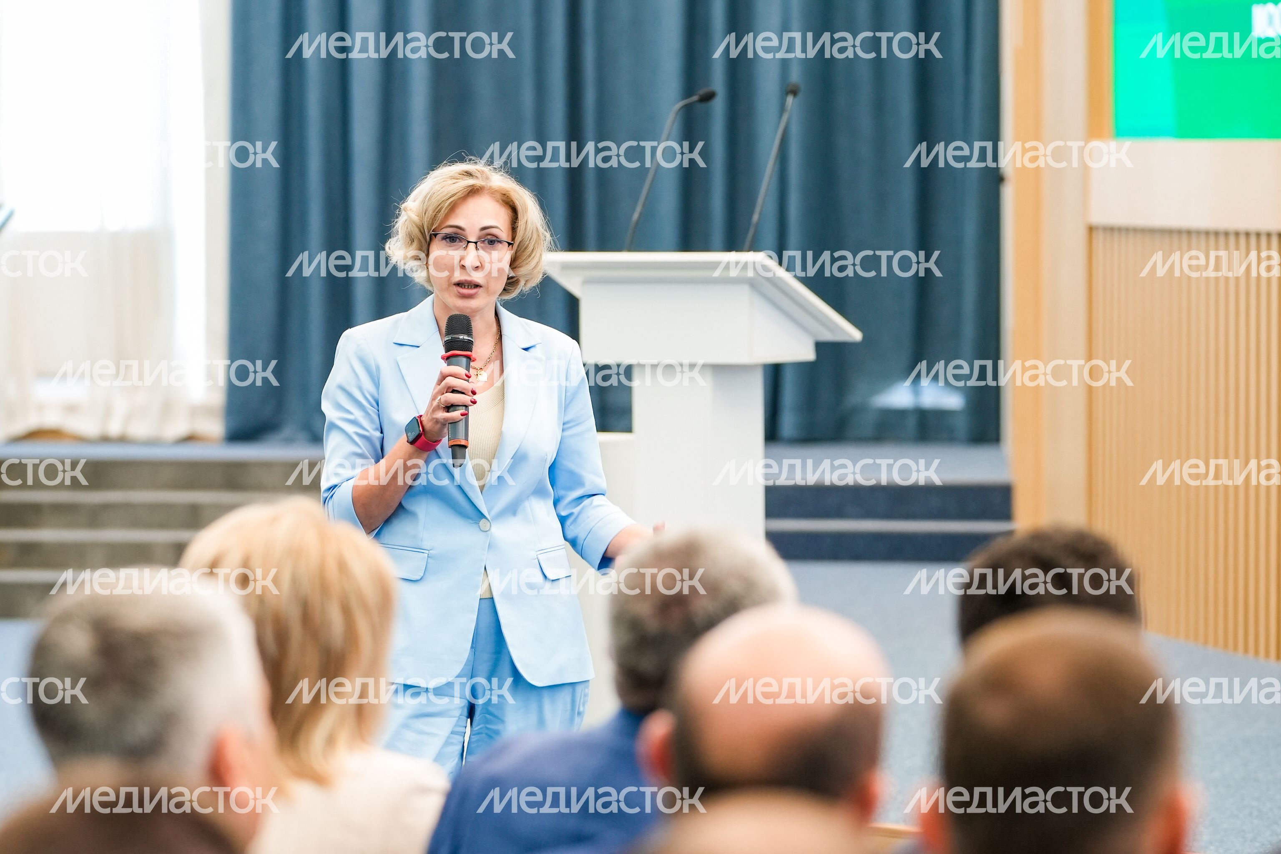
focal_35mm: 181
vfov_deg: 7.6
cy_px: 427
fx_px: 6440
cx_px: 640
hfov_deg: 11.4
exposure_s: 1/125
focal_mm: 121
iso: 1000
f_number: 3.2
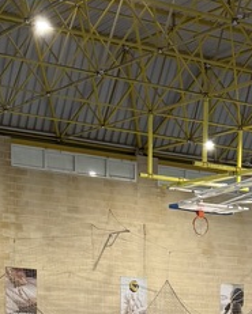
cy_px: 559
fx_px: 969
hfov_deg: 14.7
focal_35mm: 104
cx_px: 210
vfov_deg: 15.8
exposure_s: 1/100
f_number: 1.78
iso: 160
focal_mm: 6.76
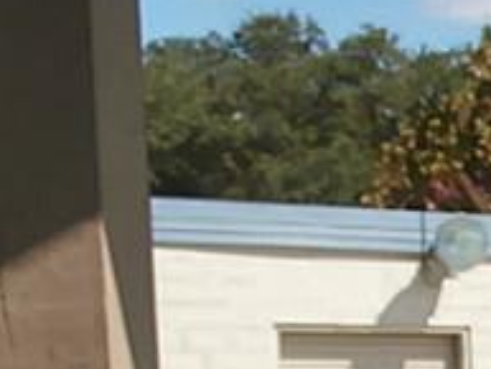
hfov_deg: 11.4
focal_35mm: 159
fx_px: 2257
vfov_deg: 8.9
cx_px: 929
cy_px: 720
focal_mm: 5.36
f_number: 3.5
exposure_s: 1/1000
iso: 100
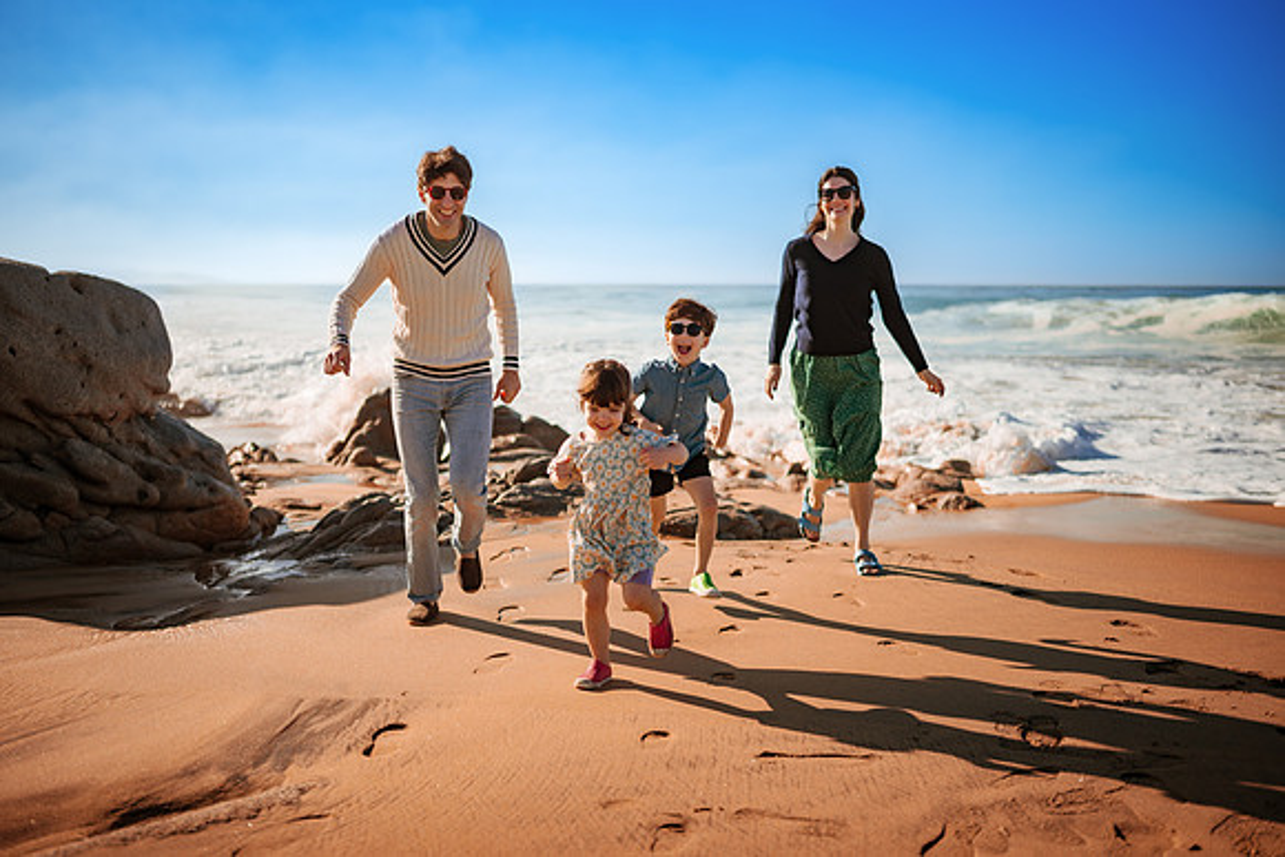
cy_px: 428
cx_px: 642
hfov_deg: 54.4
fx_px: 1250
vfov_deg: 37.9
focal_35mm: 35
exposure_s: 1/8000
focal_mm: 35
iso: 100
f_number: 1.8
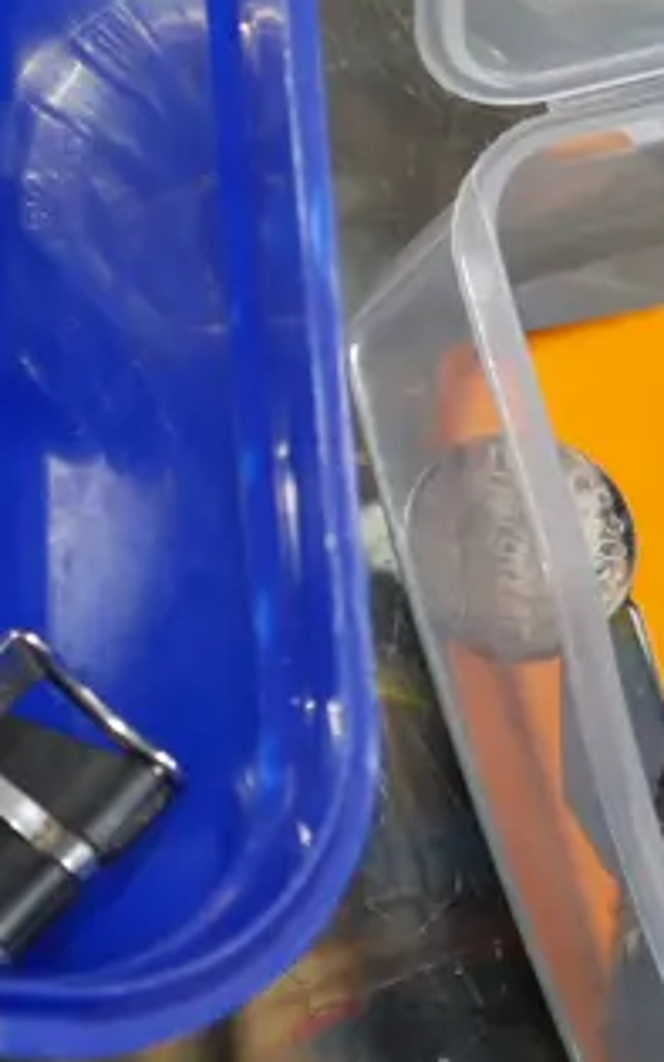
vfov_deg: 14.9
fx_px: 3994
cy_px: 7
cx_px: -1025
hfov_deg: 8.5
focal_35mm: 138
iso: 500
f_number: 5
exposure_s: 1/60
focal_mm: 20
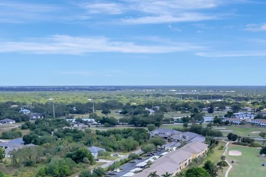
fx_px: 436
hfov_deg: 33.9
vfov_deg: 21.8
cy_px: 194
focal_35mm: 59
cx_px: 108
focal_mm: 8.38
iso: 100
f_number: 2.8
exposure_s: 1/1000
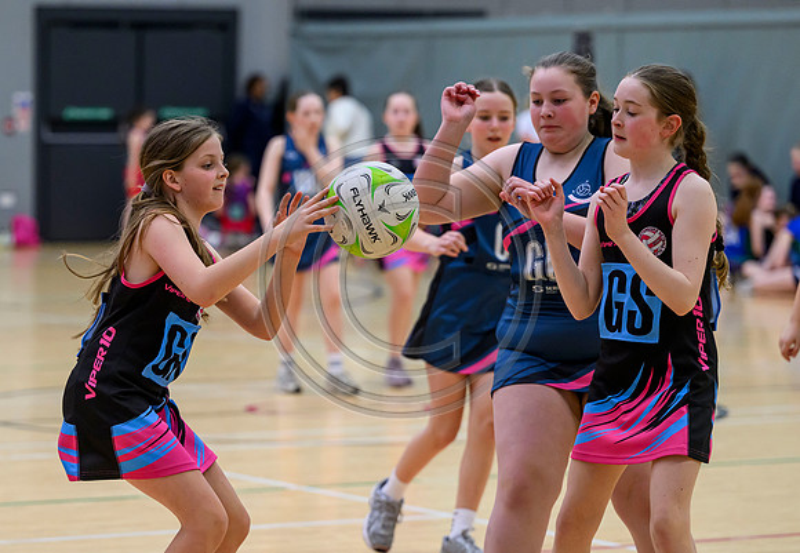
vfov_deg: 8.3
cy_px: 309
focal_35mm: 169
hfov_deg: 12.0
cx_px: 255
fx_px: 3791
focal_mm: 125
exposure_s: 1/1250
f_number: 3.2
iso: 3200
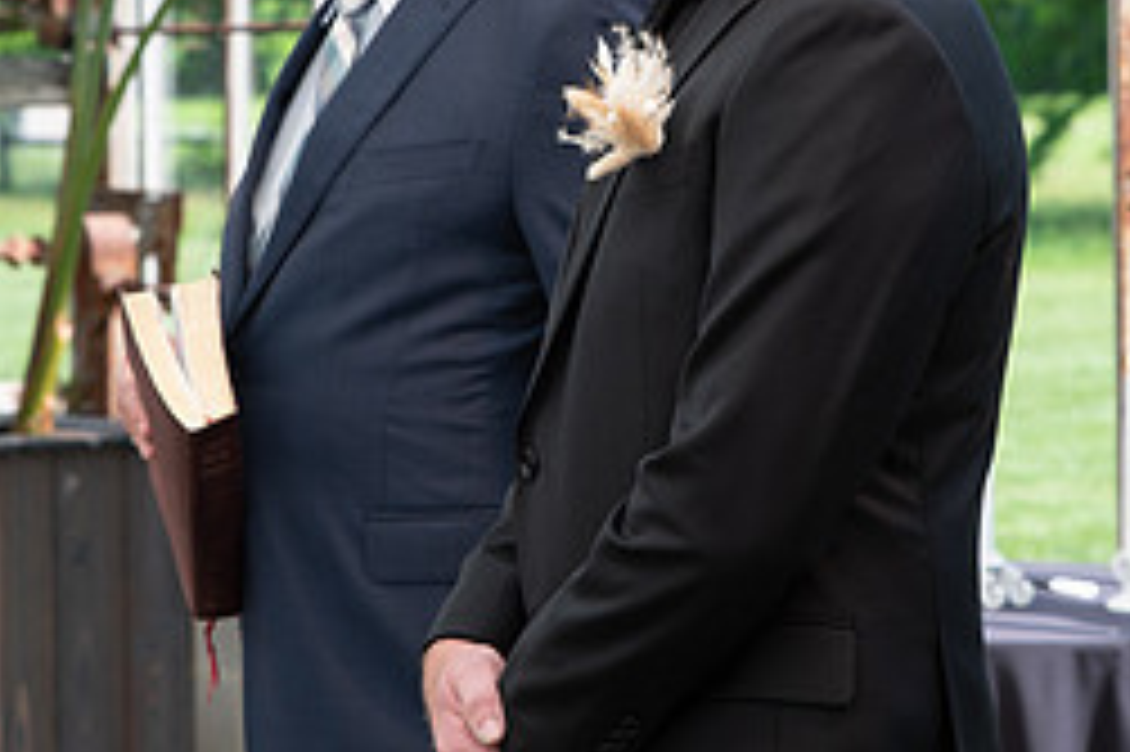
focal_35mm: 161
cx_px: 612
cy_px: 144
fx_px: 5050
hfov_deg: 12.8
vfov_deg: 8.5
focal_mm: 68
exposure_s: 1/200
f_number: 5
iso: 160
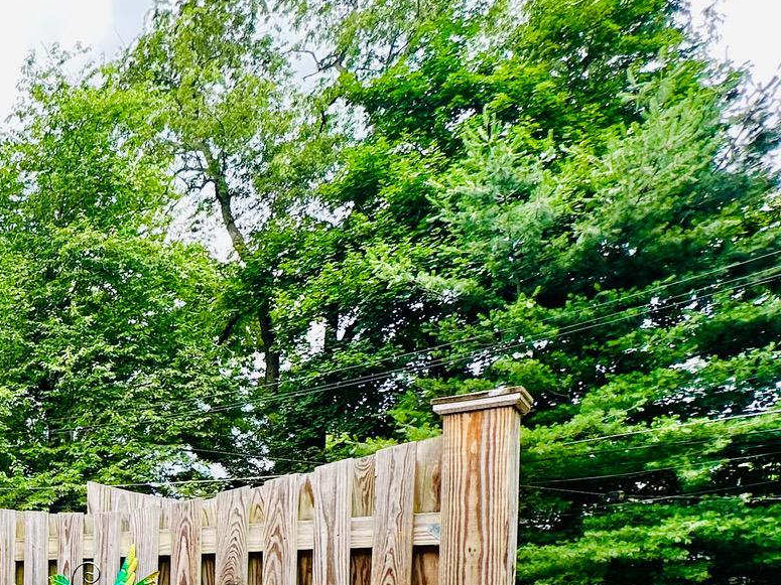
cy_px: 623
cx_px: -235
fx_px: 835
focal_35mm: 37
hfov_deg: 34.9
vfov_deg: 34.1
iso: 40
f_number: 2.2
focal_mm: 2.22
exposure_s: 1/154
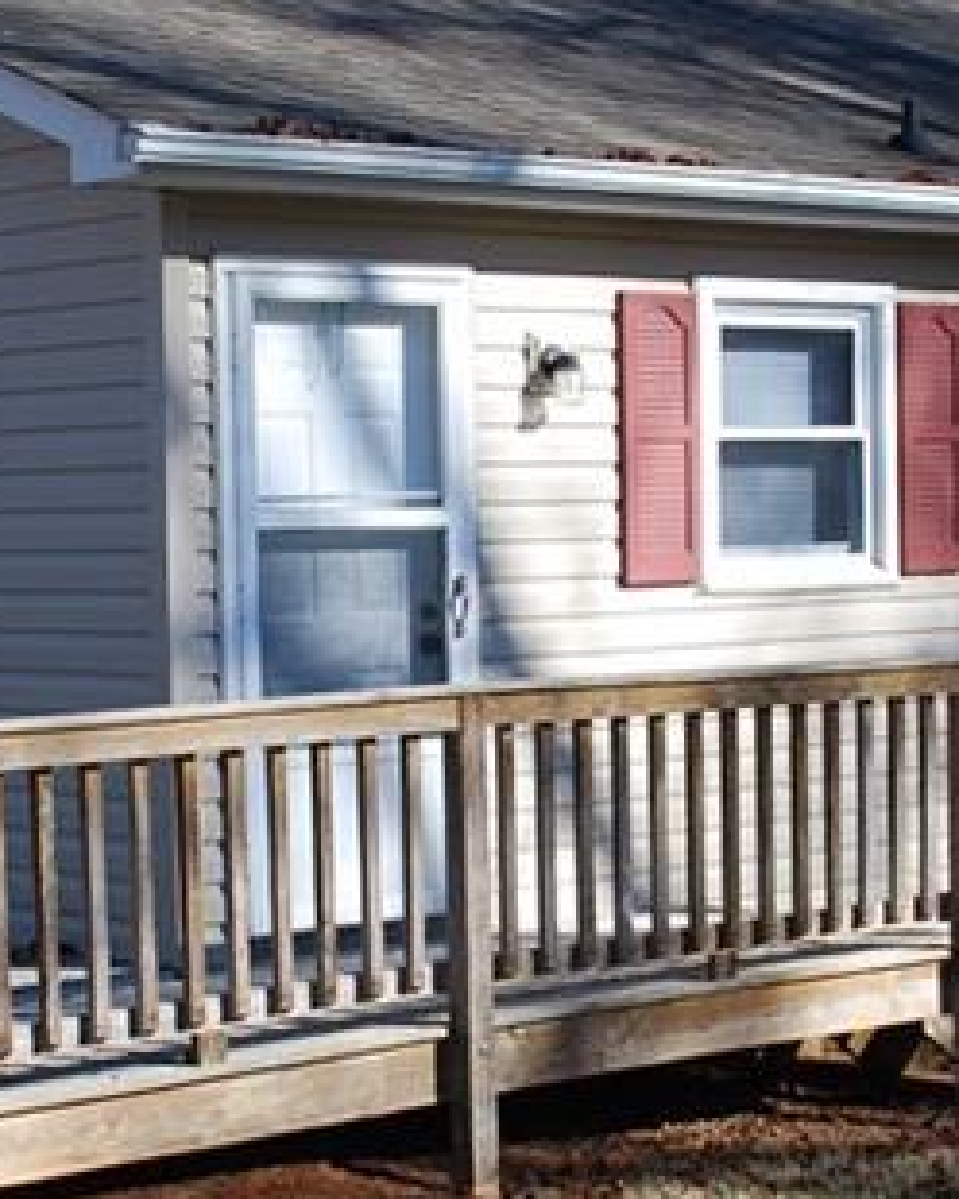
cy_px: 696
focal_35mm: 93
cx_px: 468
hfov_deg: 16.5
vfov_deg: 20.6
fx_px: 3299
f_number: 9
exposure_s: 1/125
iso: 160
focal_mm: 20
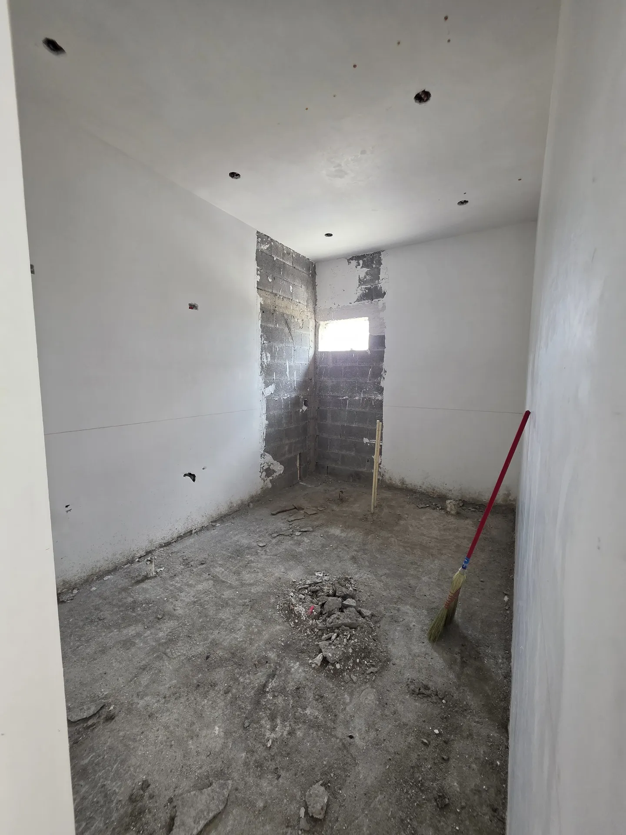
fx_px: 313
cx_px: 313
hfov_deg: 89.9
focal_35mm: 13
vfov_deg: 106.2
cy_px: 418
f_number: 1.9
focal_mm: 2.2
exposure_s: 1/120
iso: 160
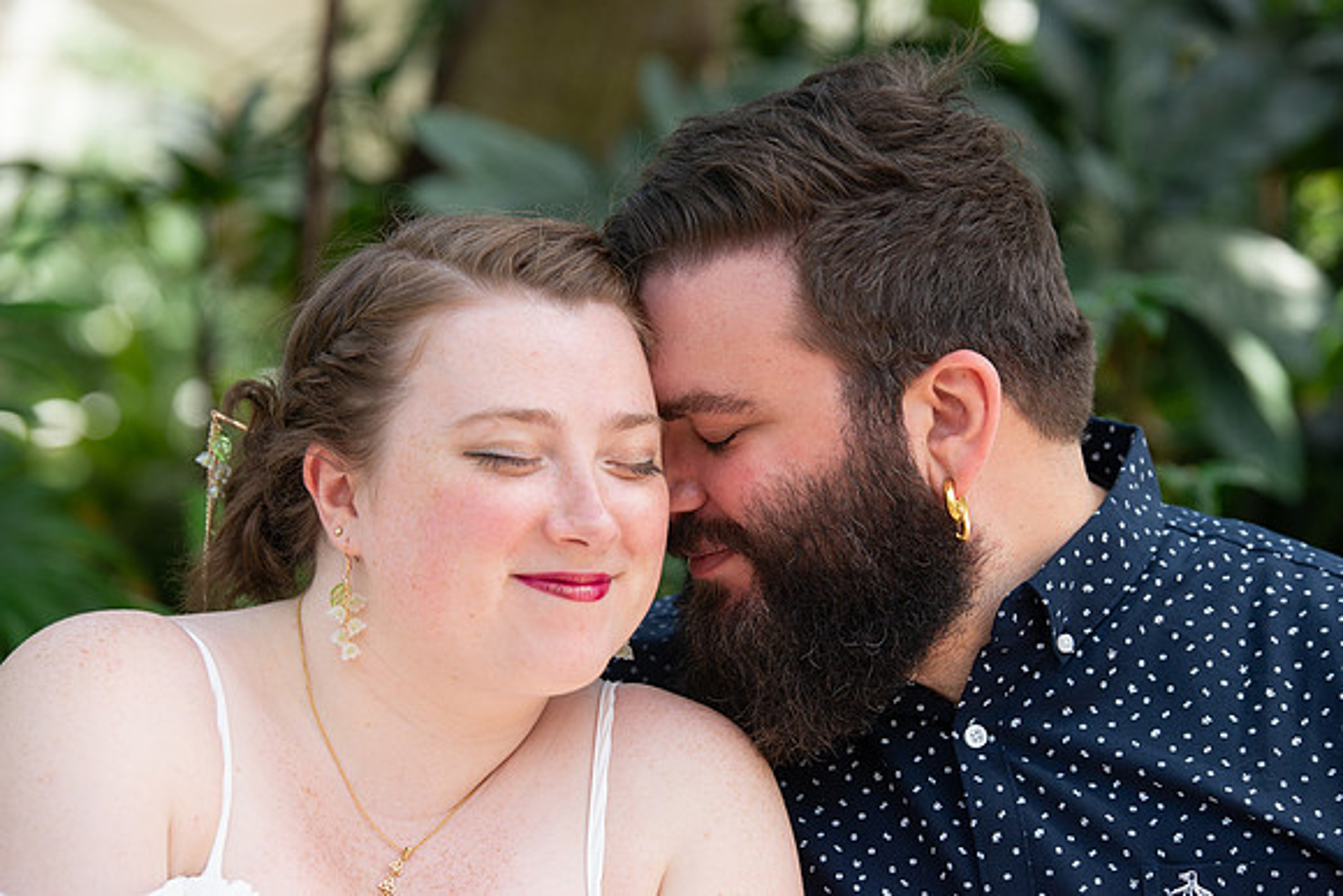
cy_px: 448
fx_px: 4851
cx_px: 672
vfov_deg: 10.6
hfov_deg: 15.8
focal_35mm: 130
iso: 500
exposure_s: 1/250
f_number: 4.5
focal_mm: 130
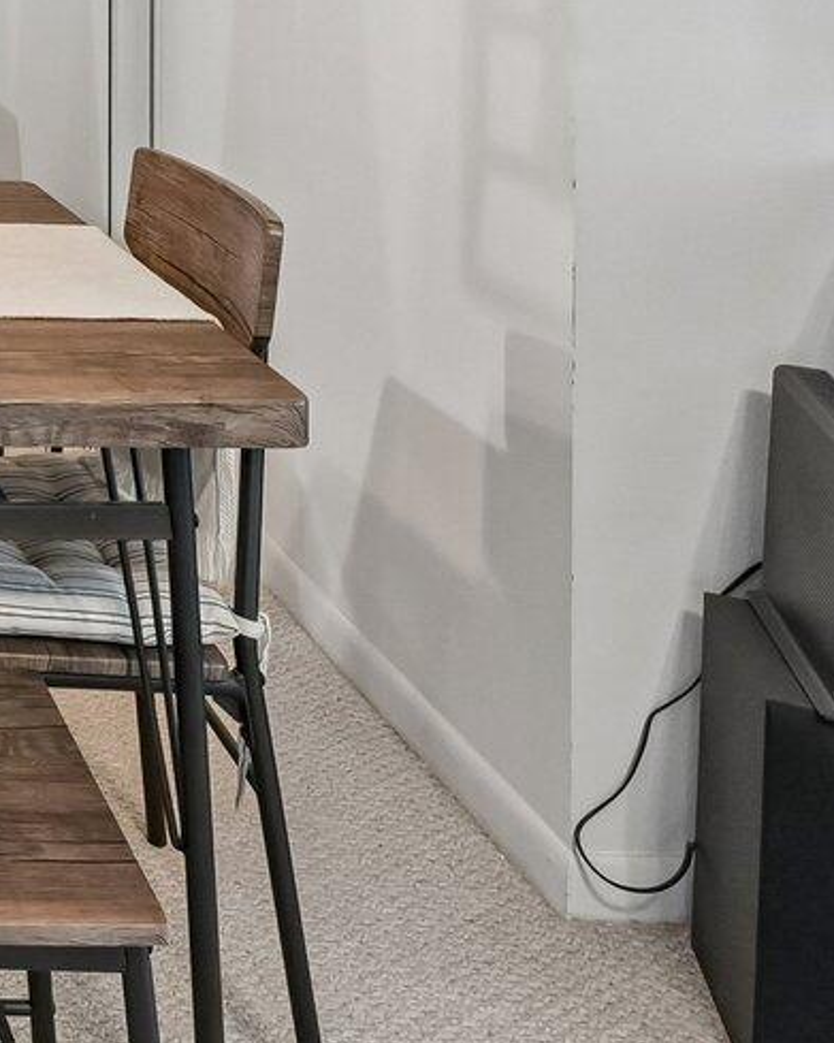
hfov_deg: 21.8
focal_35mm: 55
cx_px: -497
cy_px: -191
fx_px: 1697
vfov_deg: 29.6
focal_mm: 14
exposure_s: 1/40
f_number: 8
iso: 3200
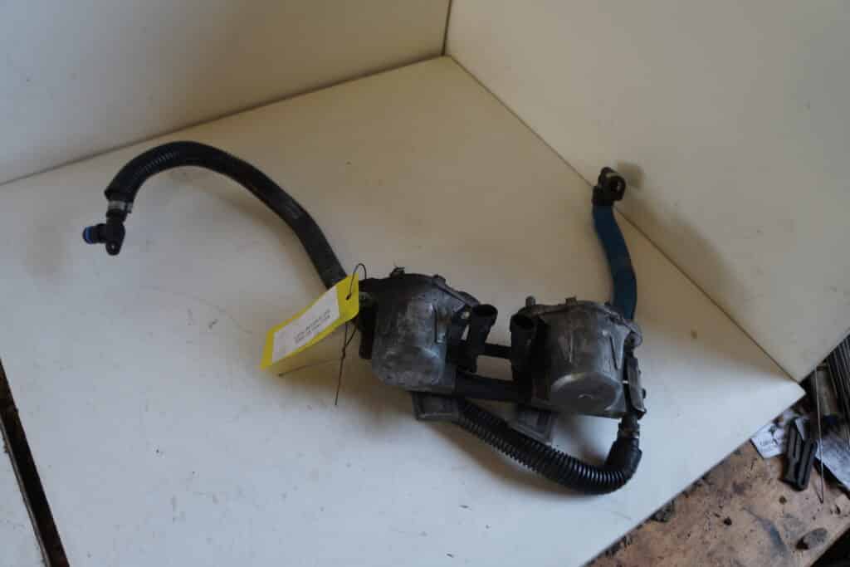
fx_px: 638
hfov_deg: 67.4
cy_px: 284
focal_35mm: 27
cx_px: 425
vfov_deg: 47.9
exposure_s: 1/60
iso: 200
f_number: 3.5
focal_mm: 18
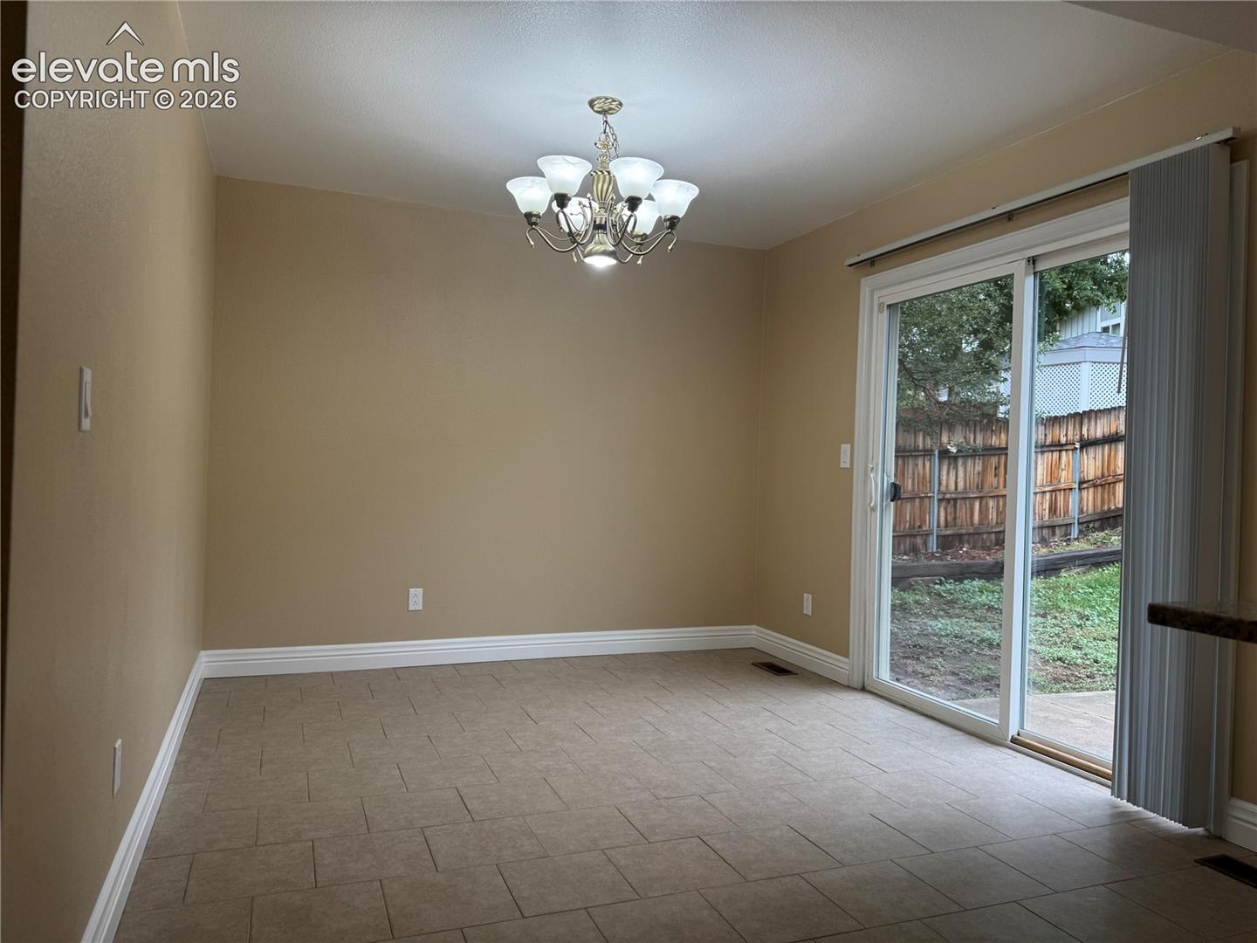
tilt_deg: -0.7
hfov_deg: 71.6
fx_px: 872
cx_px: 628
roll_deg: -1.9
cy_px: 472
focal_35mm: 24
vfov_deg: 56.8
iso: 80
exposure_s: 1/169
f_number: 1.78
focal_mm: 6.76
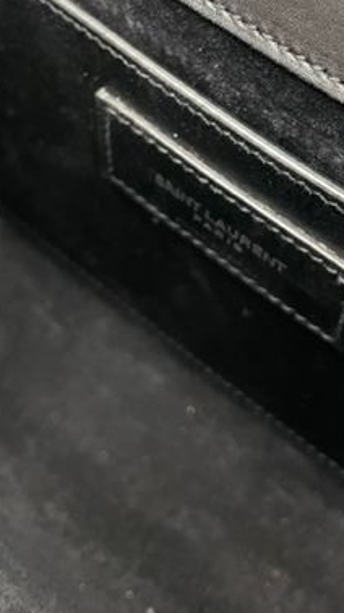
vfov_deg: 40.8
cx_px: 287
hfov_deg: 24.4
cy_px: 105
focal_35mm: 48
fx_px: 780
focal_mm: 4.2
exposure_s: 1/60
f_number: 1.6
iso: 400
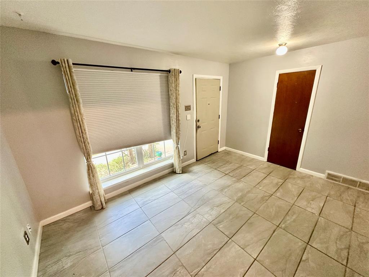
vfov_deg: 85.7
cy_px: 138
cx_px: 184
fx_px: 149
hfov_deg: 102.1
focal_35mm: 14
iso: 250
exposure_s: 1/60
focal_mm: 2.22
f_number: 2.2
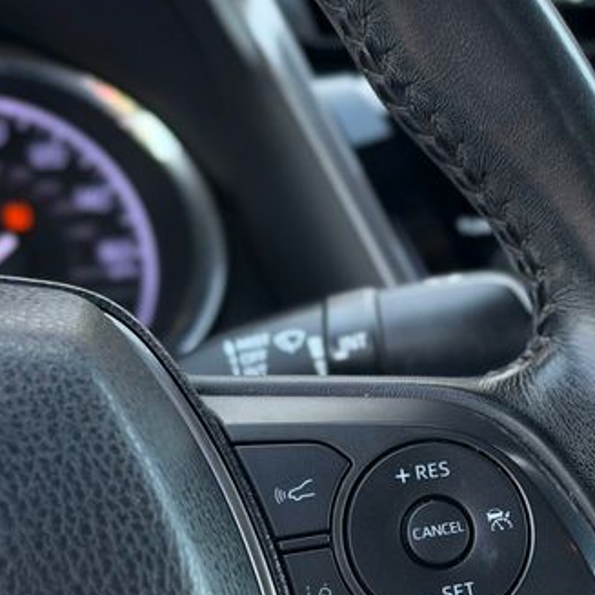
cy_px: 431
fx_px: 1614
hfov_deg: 20.7
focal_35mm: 83
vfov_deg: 20.8
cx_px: 462
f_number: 1.78
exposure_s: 1/116
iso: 100
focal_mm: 6.76
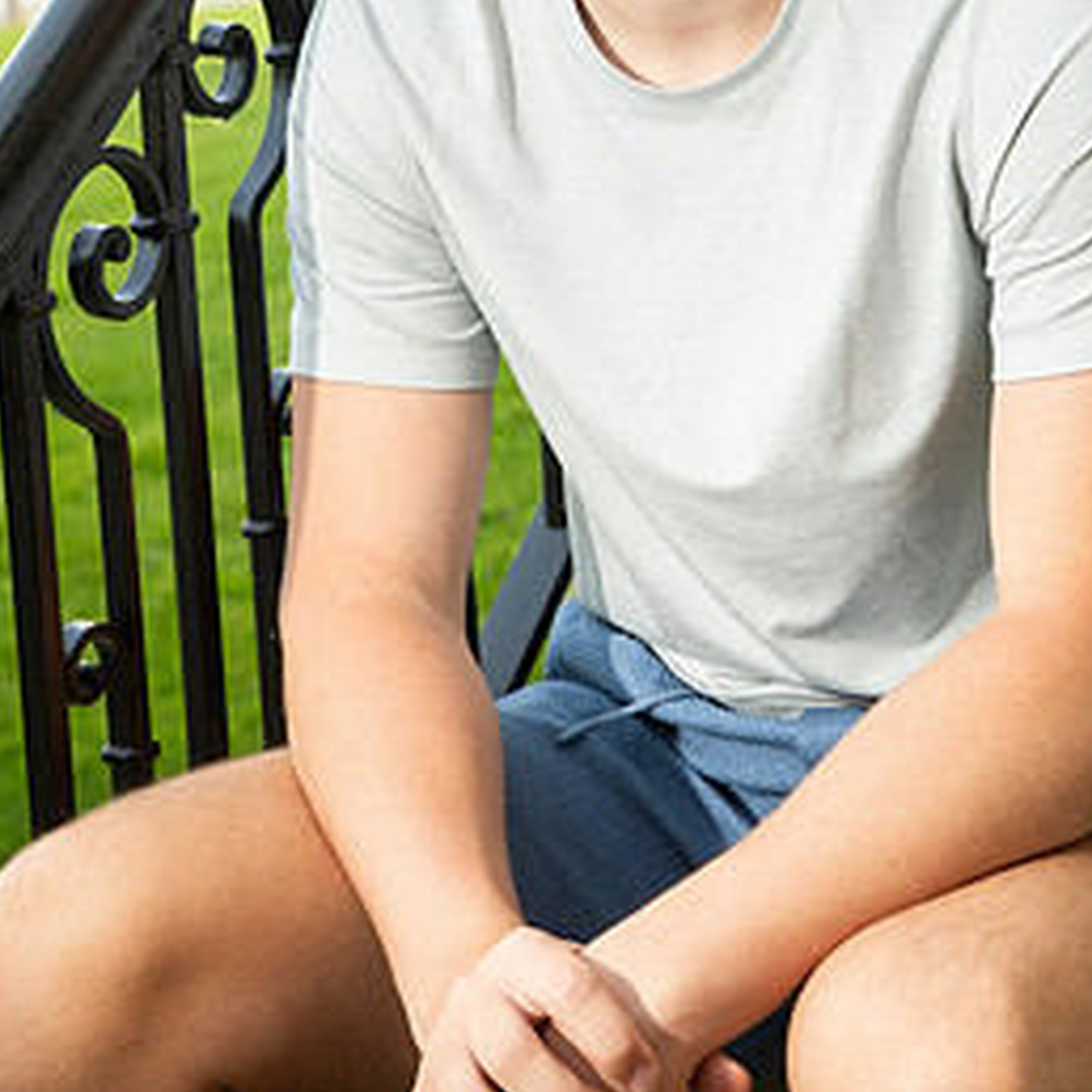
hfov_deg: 20.9
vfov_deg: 20.6
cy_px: 169
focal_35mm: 83
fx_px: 2962
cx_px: 626
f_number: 5.6
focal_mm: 56
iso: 320
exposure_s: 1/160
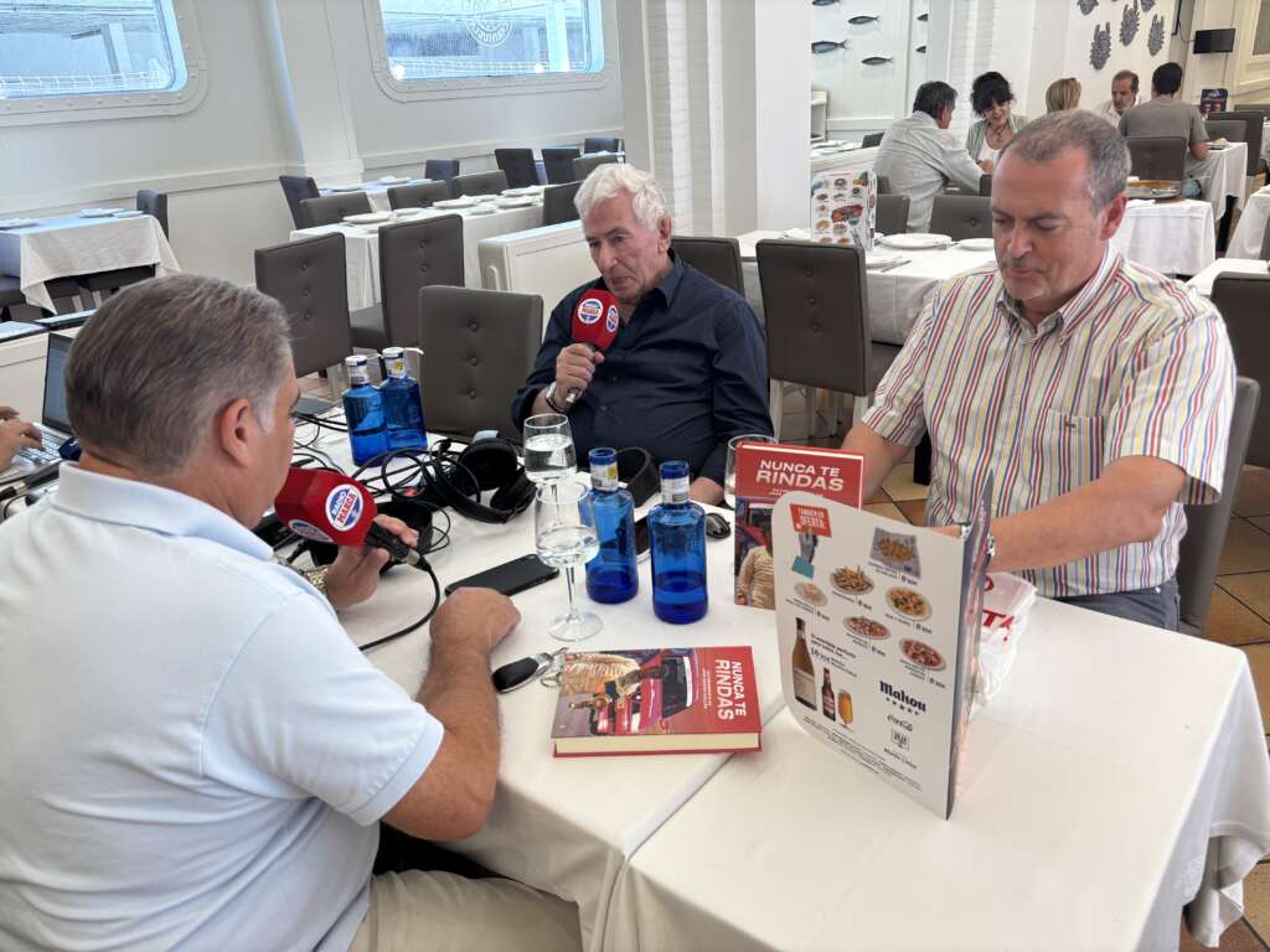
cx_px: 635
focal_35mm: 26
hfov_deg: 67.3
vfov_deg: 53.1
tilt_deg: -22.0
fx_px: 954
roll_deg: +3.7
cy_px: 476
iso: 80
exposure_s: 1/100
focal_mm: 5.96
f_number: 1.6
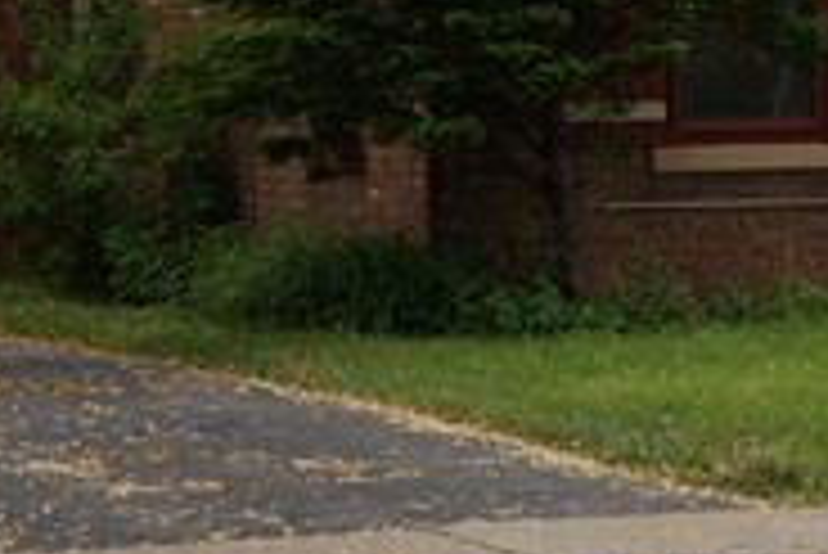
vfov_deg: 5.4
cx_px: 1278
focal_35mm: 256
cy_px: -72
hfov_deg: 7.9
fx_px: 5886
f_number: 8
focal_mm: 49
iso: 100
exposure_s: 1/125
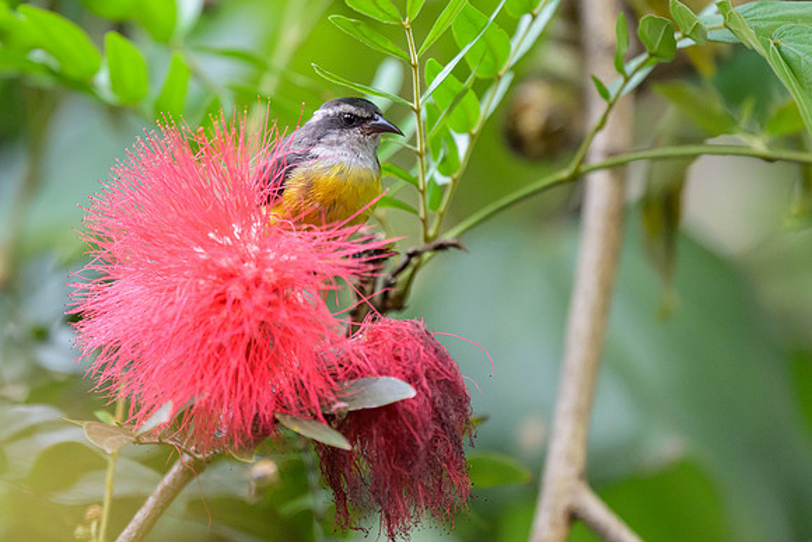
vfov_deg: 1.8
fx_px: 17492
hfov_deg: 2.7
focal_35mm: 775
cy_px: 251
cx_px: 292
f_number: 4
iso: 3600
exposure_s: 1/400
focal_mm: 560
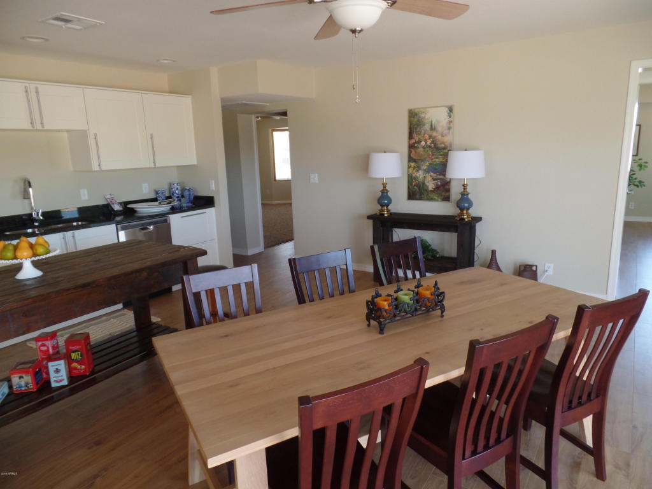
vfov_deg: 58.9
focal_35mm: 23
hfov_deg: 73.9
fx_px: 433
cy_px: 244
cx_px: 326
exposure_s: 1/45
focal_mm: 4.1
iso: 120
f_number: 2.8
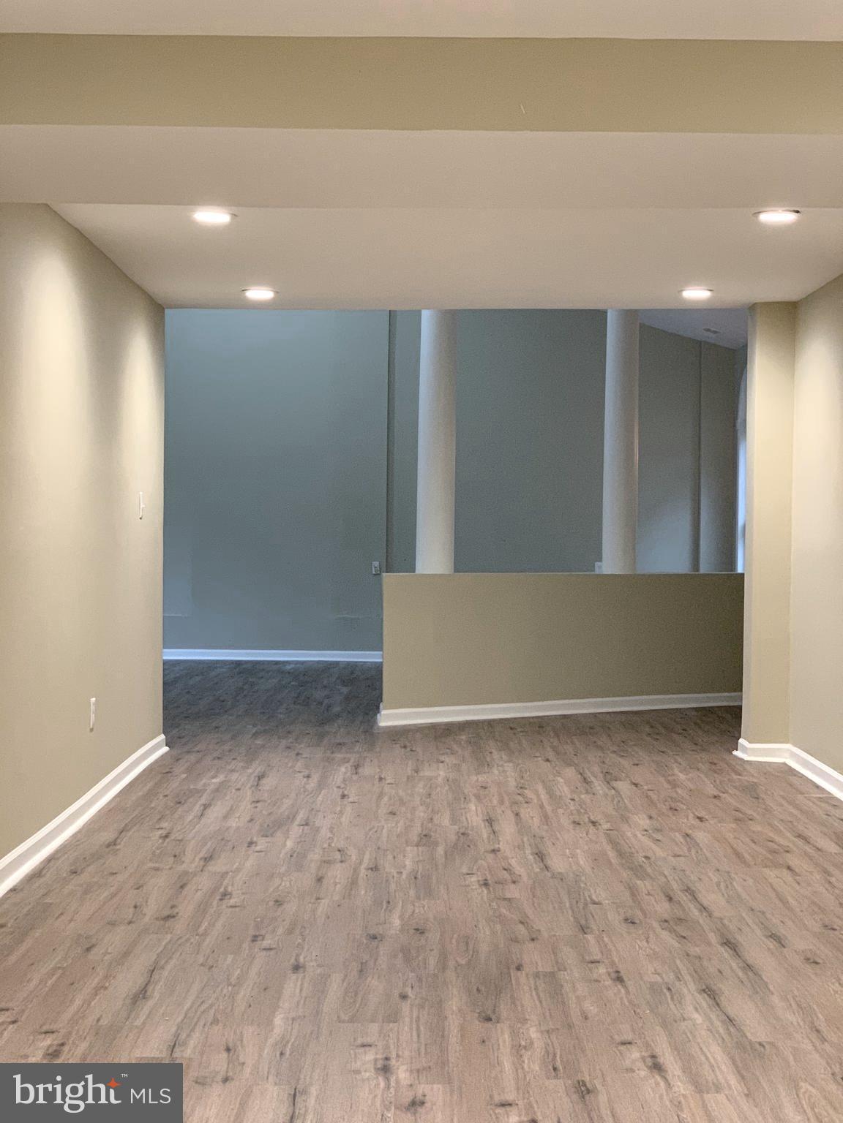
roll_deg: -0.5
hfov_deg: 28.0
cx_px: 422
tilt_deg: -0.4
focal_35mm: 52
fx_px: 1688
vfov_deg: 36.8
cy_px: 562
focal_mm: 6
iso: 400
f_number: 2.4
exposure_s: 1/60
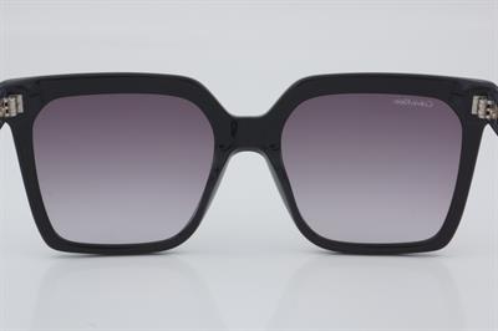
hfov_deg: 24.6
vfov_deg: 16.5
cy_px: 166
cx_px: 249
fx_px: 1140
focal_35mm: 82
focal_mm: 55
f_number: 32
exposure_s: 1/4
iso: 100
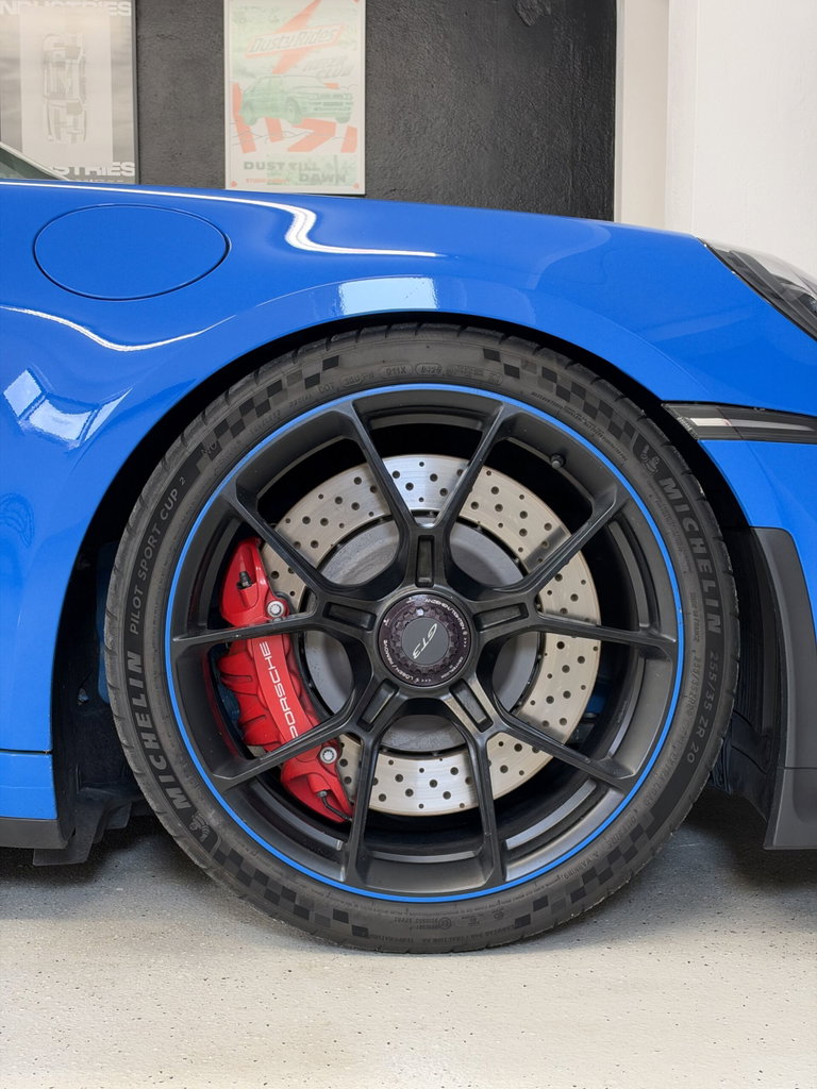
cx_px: 408
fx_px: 1511
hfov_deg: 30.3
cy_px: 544
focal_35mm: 48
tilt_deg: -3.1
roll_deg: +0.2
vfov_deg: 39.7
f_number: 1.8
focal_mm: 6.93
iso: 160
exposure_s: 1/50
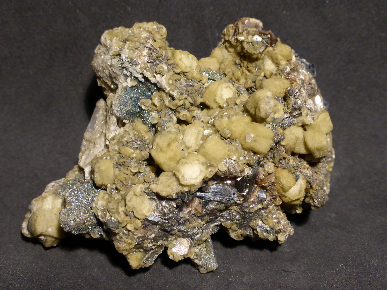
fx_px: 593
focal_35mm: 53
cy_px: 145
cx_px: 194
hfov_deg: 36.2
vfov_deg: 27.5
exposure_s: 1/20
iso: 400
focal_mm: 9
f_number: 4.4
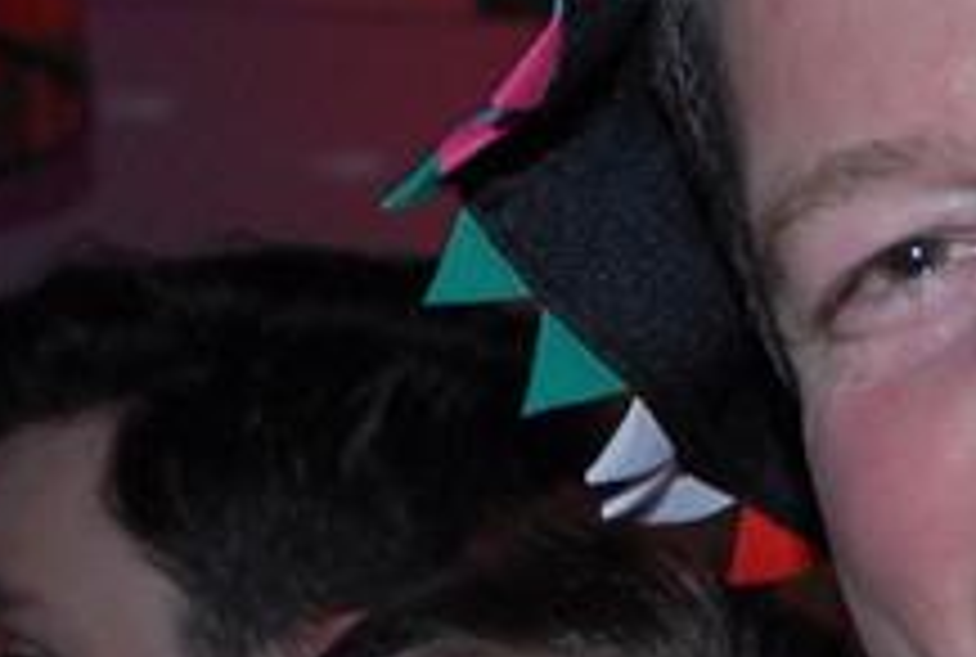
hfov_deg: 9.3
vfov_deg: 6.2
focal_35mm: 221
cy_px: 1035
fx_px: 6008
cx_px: 531
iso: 400
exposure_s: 1/15
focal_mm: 28
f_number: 5.6
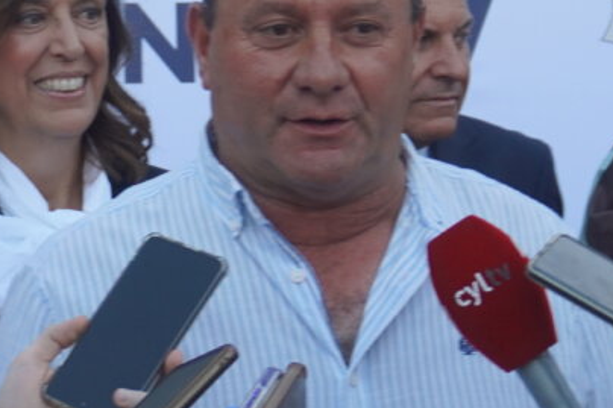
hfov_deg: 13.5
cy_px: 113
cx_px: 267
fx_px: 2587
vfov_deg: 9.0
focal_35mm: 152
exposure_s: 1/160
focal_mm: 32
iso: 400
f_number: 5
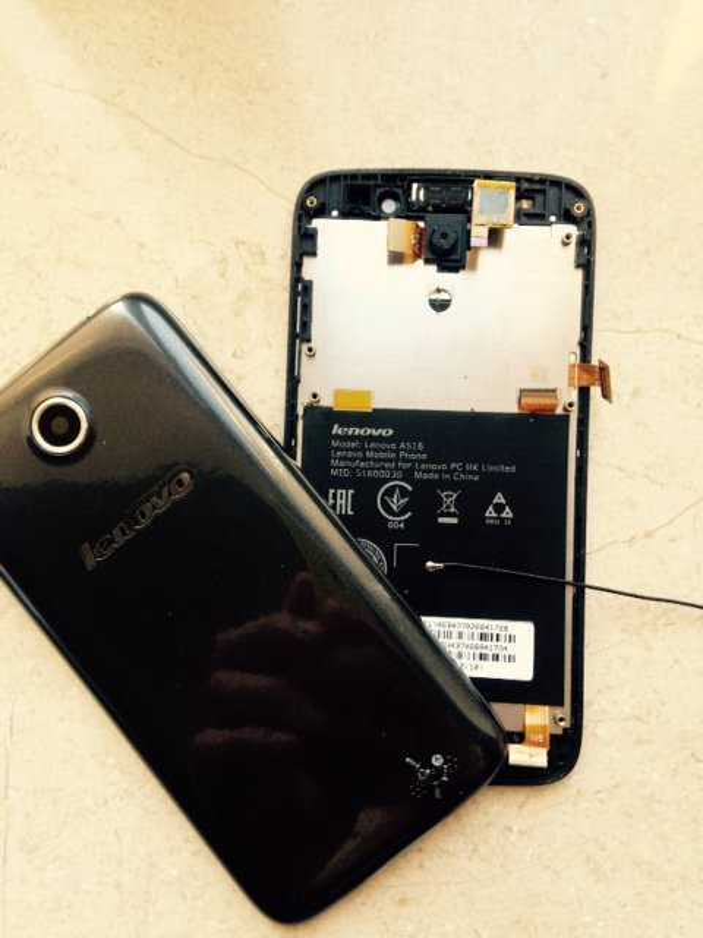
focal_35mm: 33
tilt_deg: -87.2
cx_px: 352
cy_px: 469
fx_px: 894
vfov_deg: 55.4
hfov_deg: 42.9
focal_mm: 4.12
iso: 64
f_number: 2.4
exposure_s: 1/40
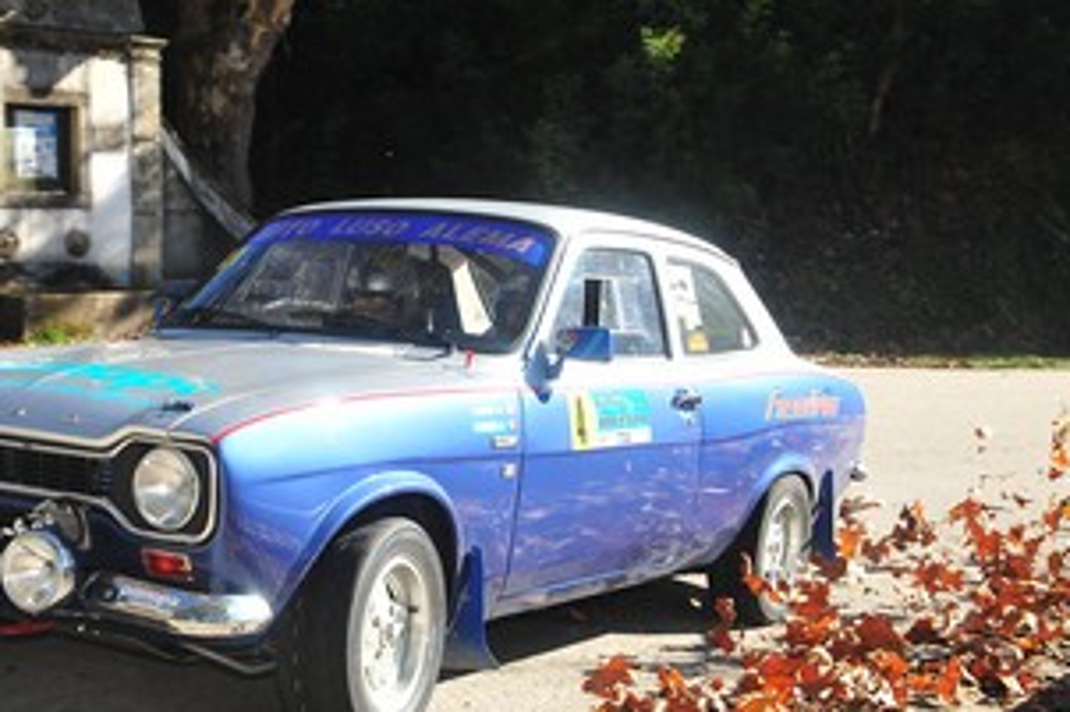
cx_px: 400
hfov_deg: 30.0
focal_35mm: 67
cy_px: 349
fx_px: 1990
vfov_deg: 20.3
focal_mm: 30
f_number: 5
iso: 400
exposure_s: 1/800
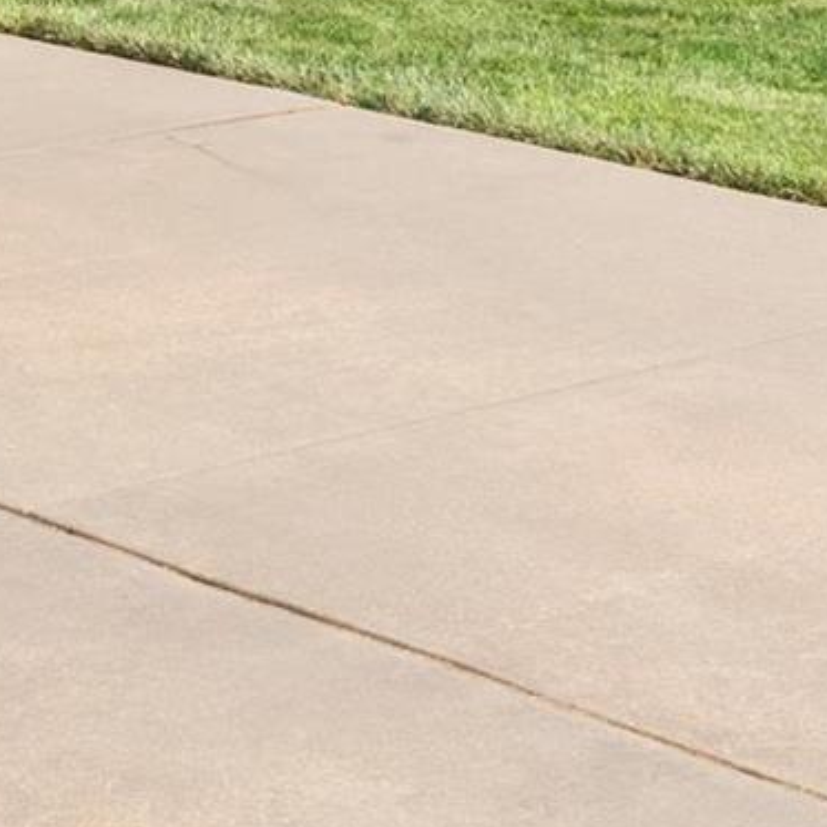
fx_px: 3352
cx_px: 714
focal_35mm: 124
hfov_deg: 14.0
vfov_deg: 13.4
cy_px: -339
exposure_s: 1/1000
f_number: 8
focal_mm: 17
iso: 400
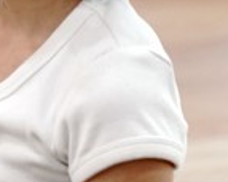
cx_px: 62
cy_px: -69
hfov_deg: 1.6
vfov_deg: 1.3
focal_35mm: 1182
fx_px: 7965
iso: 2000
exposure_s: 1/160
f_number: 4.5
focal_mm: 200
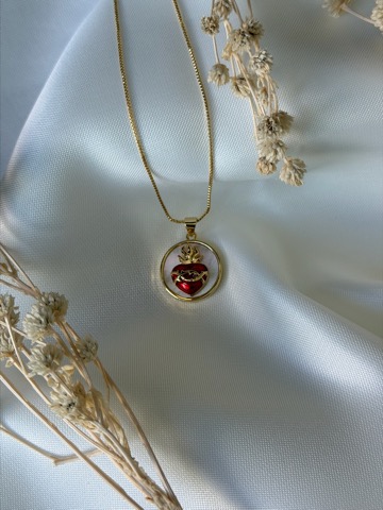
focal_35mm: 48
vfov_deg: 39.7
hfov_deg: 30.3
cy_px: 255
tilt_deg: -71.2
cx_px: 192
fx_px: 708
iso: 50
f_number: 1.78
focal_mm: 6.76
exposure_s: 1/129
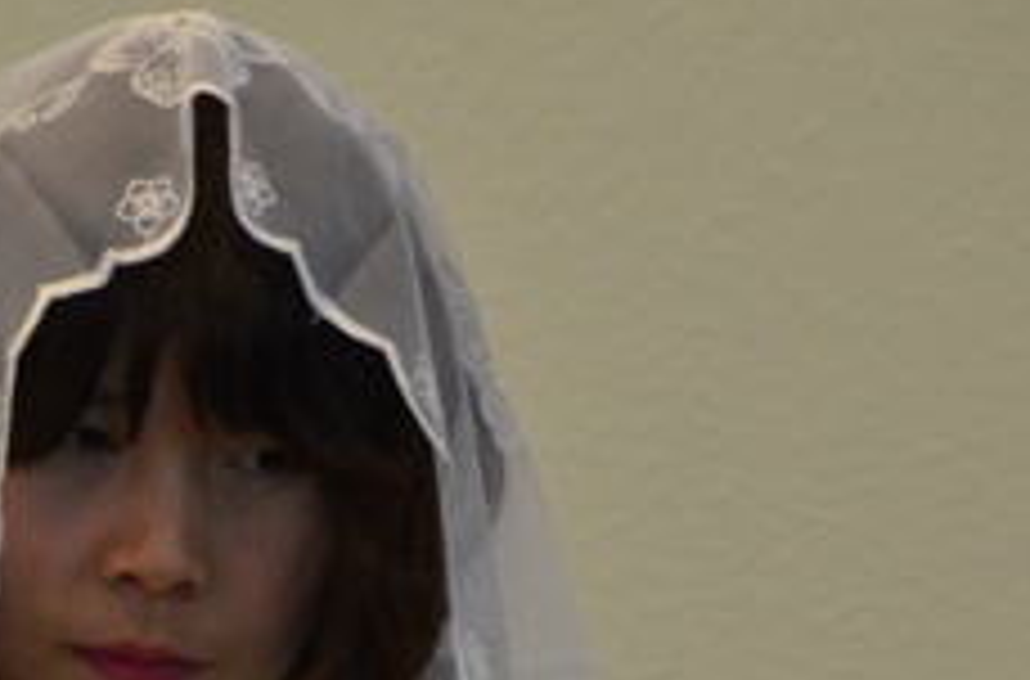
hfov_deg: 2.5
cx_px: 36
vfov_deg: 1.6
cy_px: 630
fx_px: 23951
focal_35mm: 840
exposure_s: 1/80
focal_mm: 200
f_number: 5.6
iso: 1600
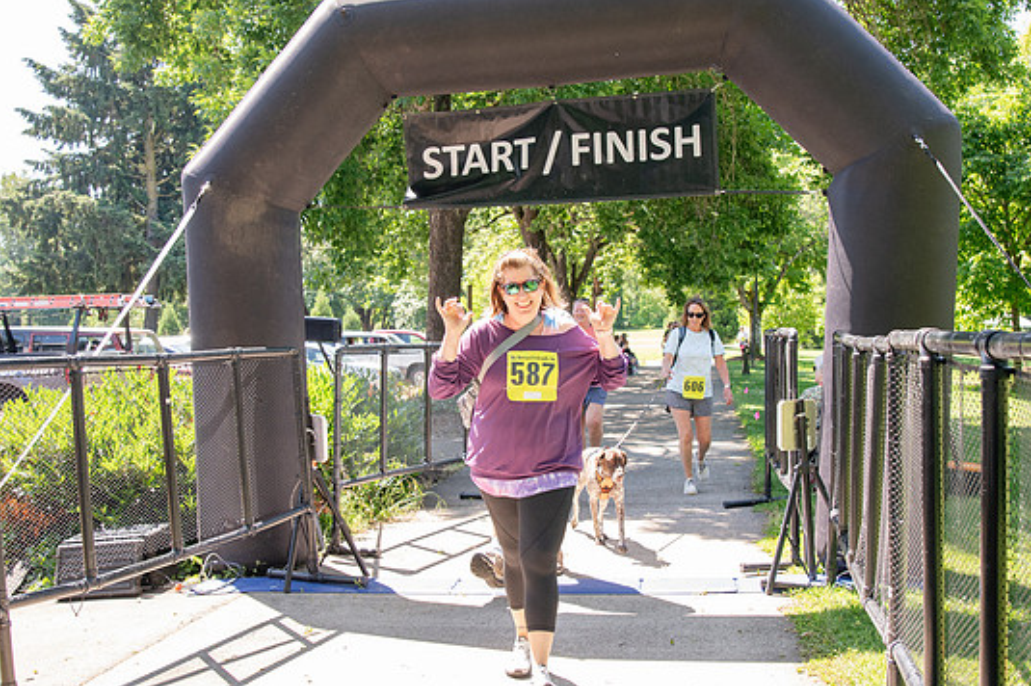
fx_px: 1116
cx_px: 534
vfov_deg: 34.2
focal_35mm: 39
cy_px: 353
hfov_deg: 49.6
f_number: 4
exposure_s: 1/400
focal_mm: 24
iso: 500
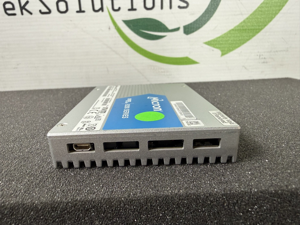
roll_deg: +1.3
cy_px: 112
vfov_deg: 56.8
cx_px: 150
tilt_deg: -19.9
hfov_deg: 71.6
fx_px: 208
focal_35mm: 24
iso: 100
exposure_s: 1/101
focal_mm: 2.22
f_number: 2.2
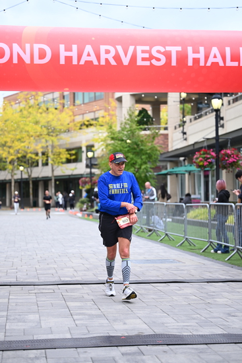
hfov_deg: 19.5
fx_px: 705
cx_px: 121
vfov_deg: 28.8
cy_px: 182
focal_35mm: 70
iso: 640
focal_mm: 70
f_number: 2.8
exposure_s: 1/2000
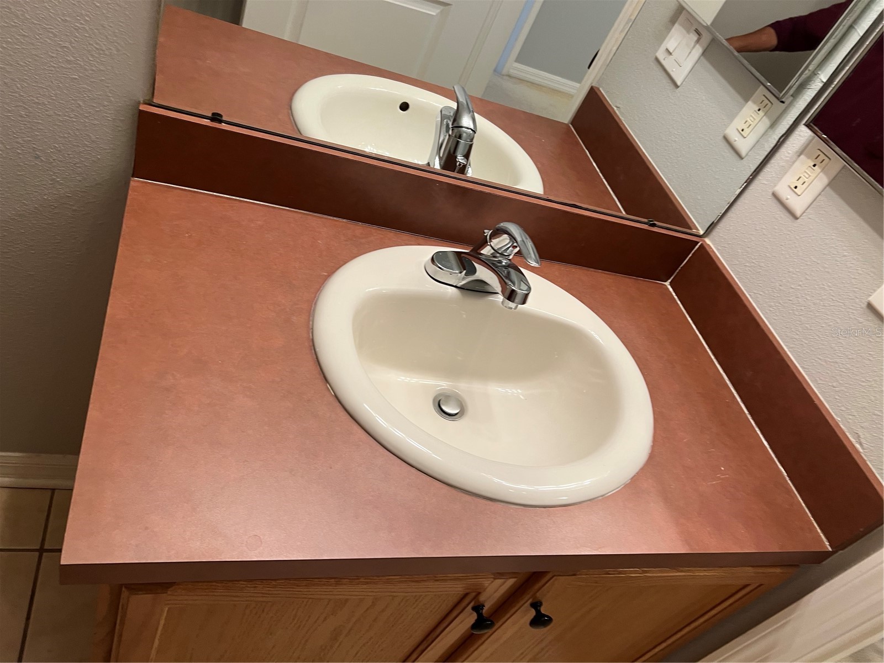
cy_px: 332
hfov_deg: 67.3
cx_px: 442
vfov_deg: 53.1
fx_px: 664
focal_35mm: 26
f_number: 1.5
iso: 100
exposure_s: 1/60
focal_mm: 5.7
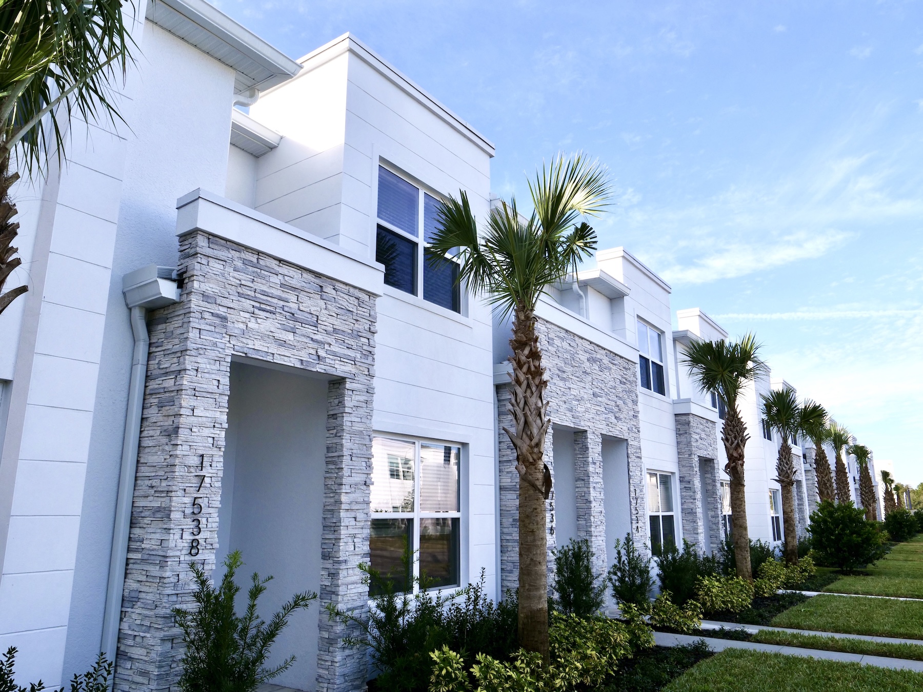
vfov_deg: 53.1
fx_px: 693
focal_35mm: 26
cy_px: 346
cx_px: 462
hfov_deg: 67.3
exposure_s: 1/500
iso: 200
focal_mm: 13
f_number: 7.1
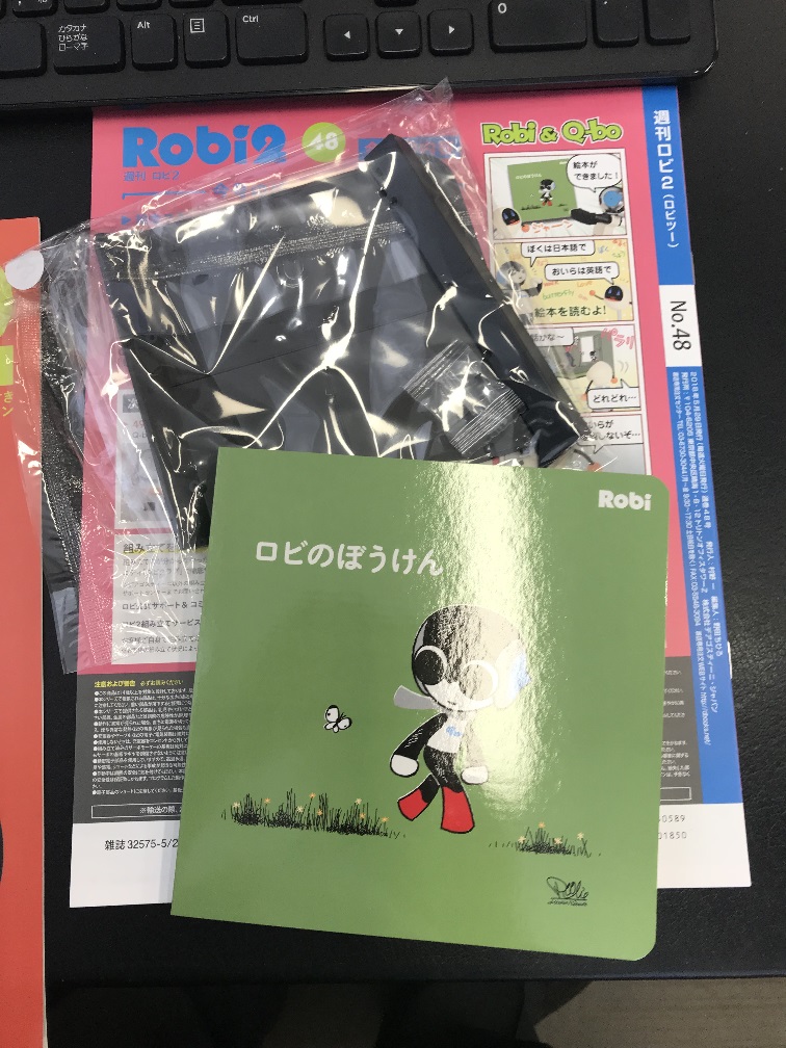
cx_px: 393
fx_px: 848
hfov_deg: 49.7
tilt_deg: -80.5
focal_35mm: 28
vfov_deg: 63.4
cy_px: 524
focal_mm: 3.99
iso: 40
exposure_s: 1/100
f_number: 1.8
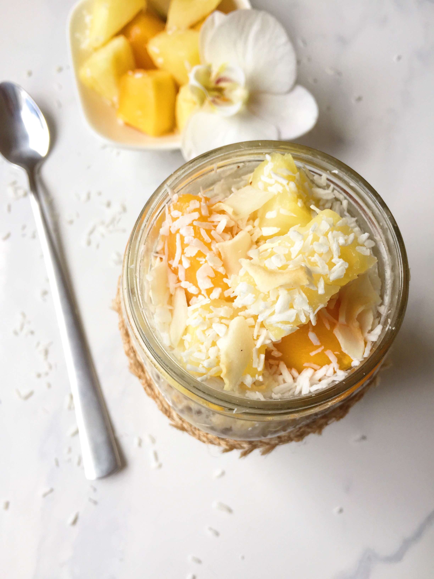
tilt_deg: -74.3
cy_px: 290
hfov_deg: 48.2
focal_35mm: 29
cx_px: 217
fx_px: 485
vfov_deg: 61.7
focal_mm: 4.15
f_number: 2.2
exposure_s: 1/60
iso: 40
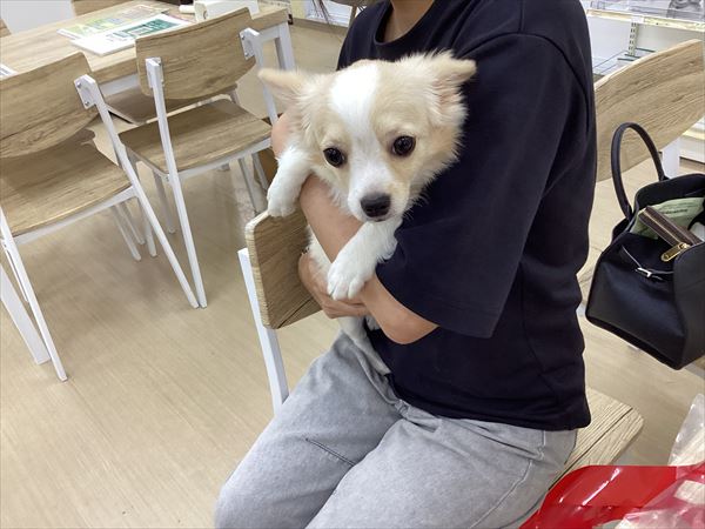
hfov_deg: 58.4
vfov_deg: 45.4
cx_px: 352
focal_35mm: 31
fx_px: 631
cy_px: 264
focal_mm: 3.3
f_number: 2.4
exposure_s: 1/60
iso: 125
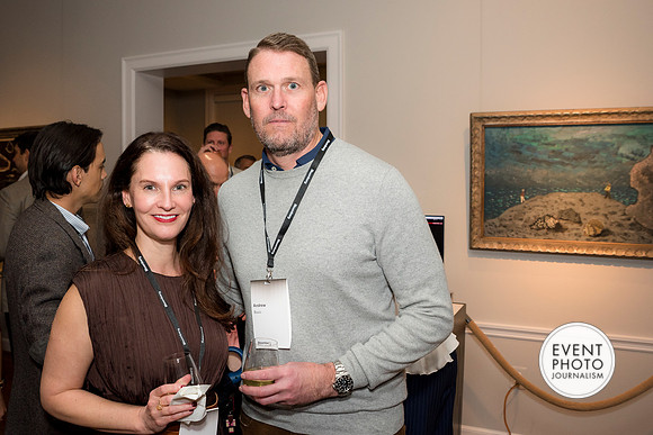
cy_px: 217
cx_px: 274
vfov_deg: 41.5
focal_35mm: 32
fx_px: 575
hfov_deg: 58.9
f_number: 5
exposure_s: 1/125
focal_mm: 24
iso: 800
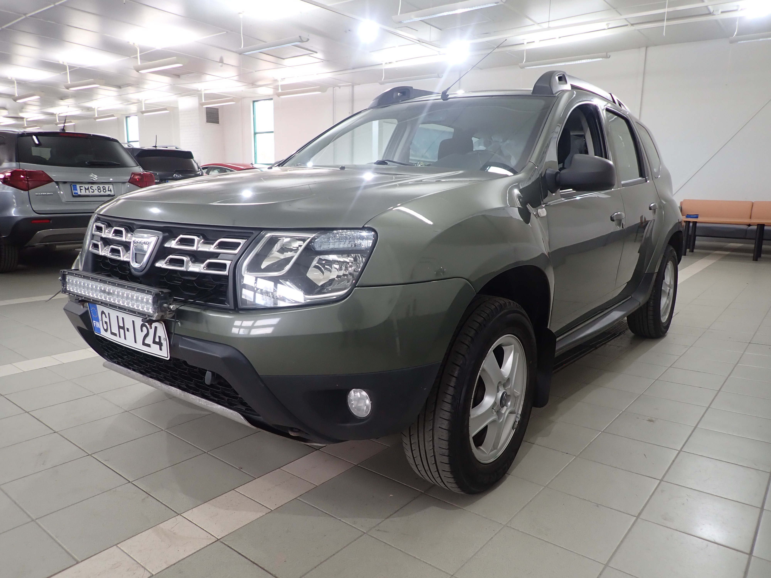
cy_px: 289
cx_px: 386
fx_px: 557
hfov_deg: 69.4
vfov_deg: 54.9
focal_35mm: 25
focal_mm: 4.5
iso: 125
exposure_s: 1/60
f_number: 2
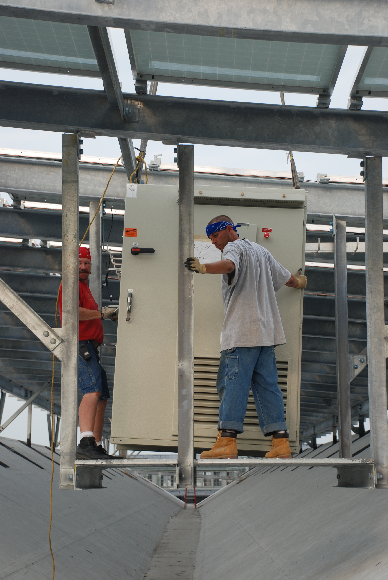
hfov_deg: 17.5
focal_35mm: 78
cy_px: 290
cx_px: 194
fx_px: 1257
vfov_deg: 26.0
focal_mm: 52
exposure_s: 1/125
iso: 125
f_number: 5.6
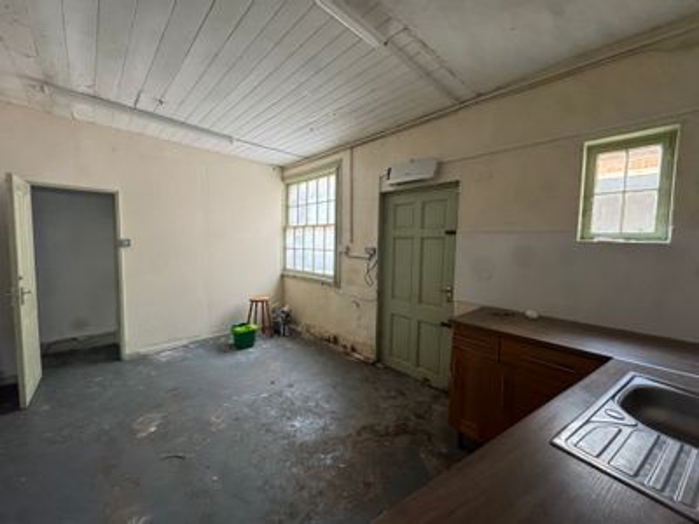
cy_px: 262
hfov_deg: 102.1
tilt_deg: -3.6
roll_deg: -0.4
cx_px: 350
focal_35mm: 14
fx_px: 283
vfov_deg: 85.7
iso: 320
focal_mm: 2.22
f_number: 2.2
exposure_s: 1/60
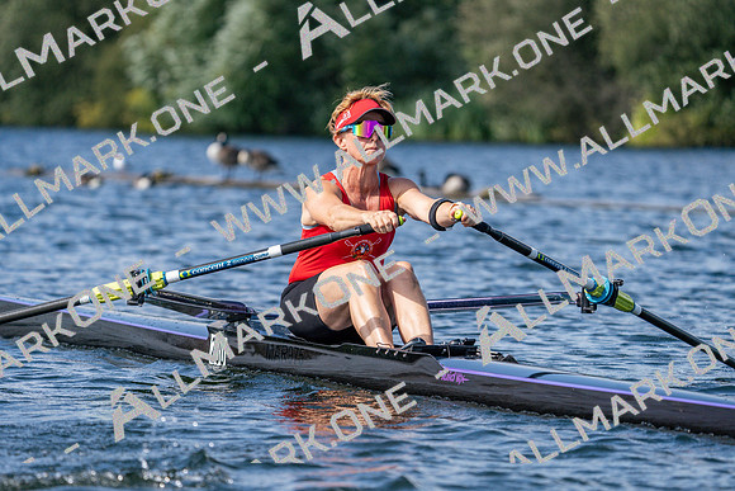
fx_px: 5799
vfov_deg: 4.8
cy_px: 246
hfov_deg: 7.3
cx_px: 368
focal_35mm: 284
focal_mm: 284
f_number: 5.6
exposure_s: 1/1600
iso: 320
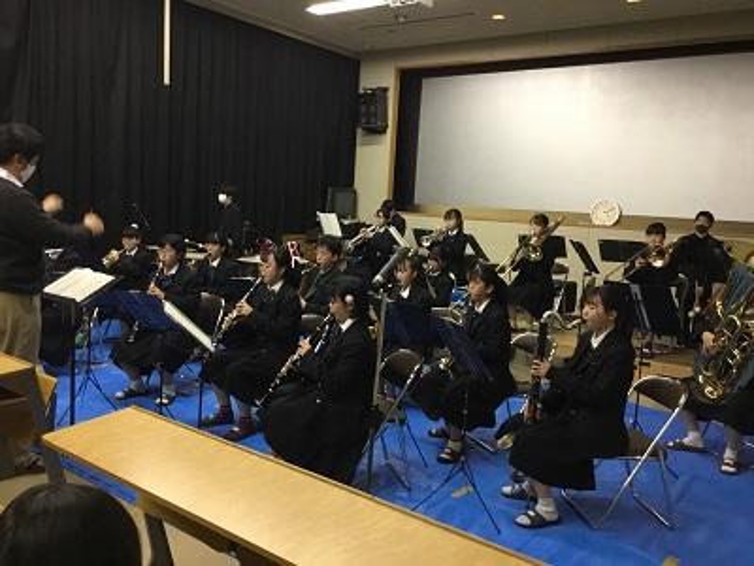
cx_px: 377
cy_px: 283
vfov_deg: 45.4
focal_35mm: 31
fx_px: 675
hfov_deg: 58.4
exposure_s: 1/24
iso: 250
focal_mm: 3.3
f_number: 2.4
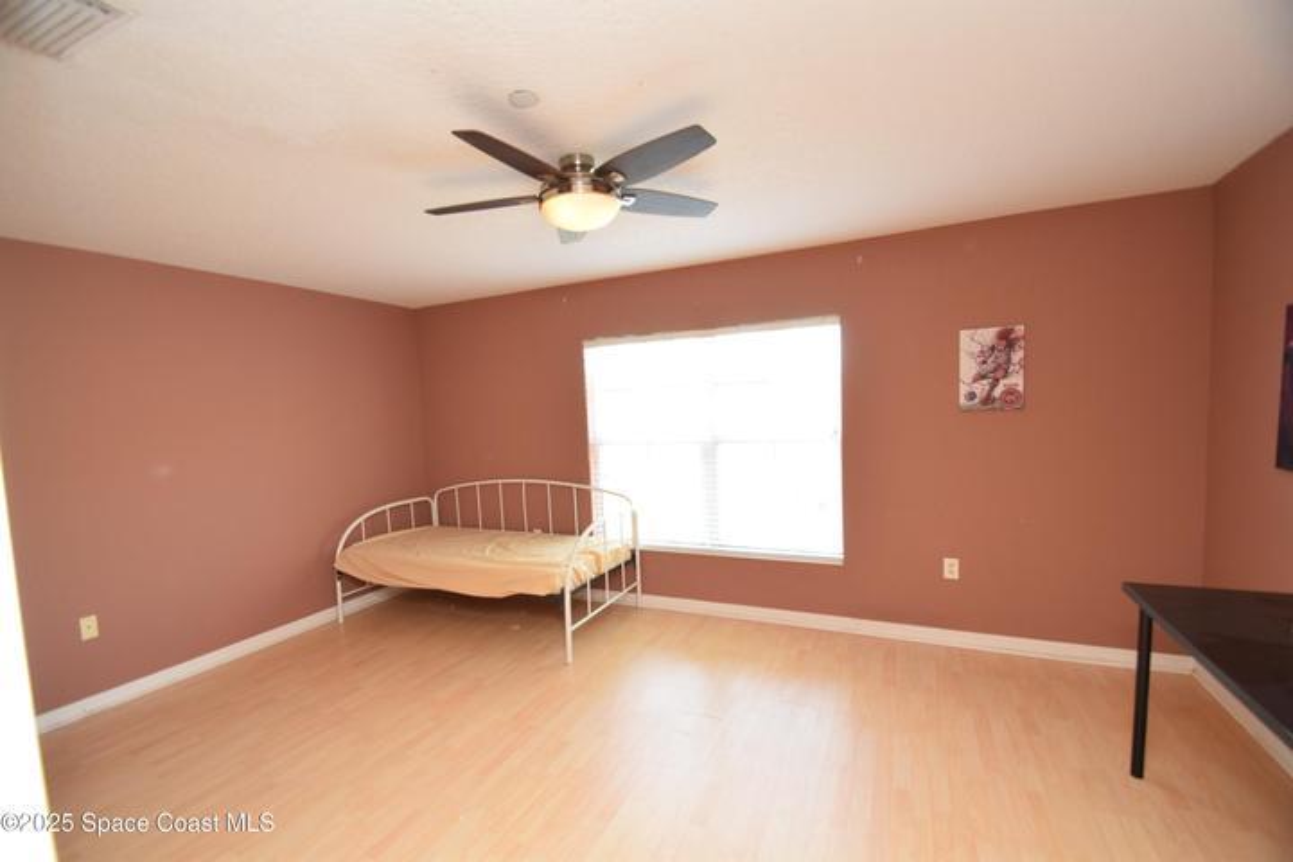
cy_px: 431
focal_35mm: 15
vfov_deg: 77.3
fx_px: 539
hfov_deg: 100.4
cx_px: 646
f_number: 4.5
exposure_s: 1/100
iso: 800
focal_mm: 10
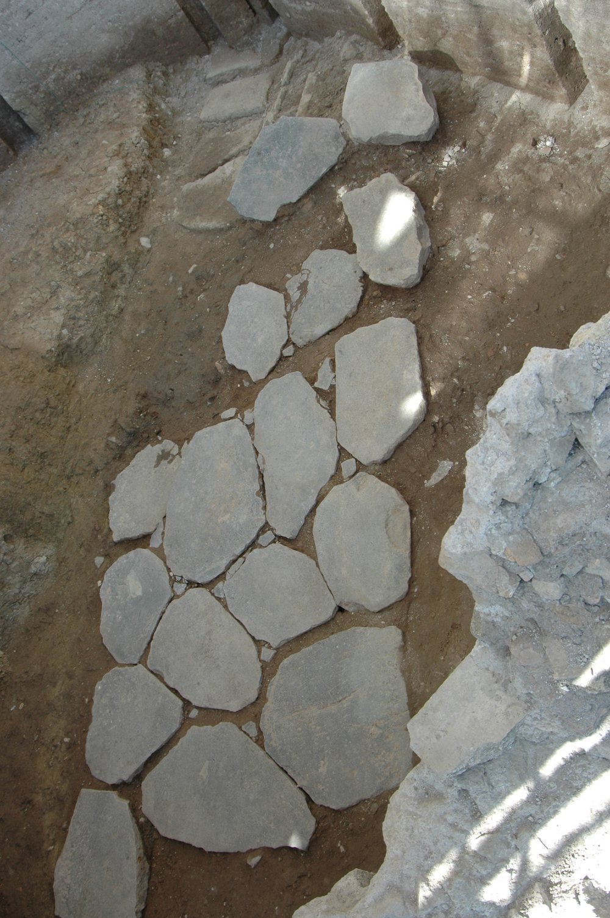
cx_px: 305
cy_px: 459
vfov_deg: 53.2
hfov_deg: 36.8
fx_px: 917
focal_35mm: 36
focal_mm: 24
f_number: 6.3
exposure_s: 1/160
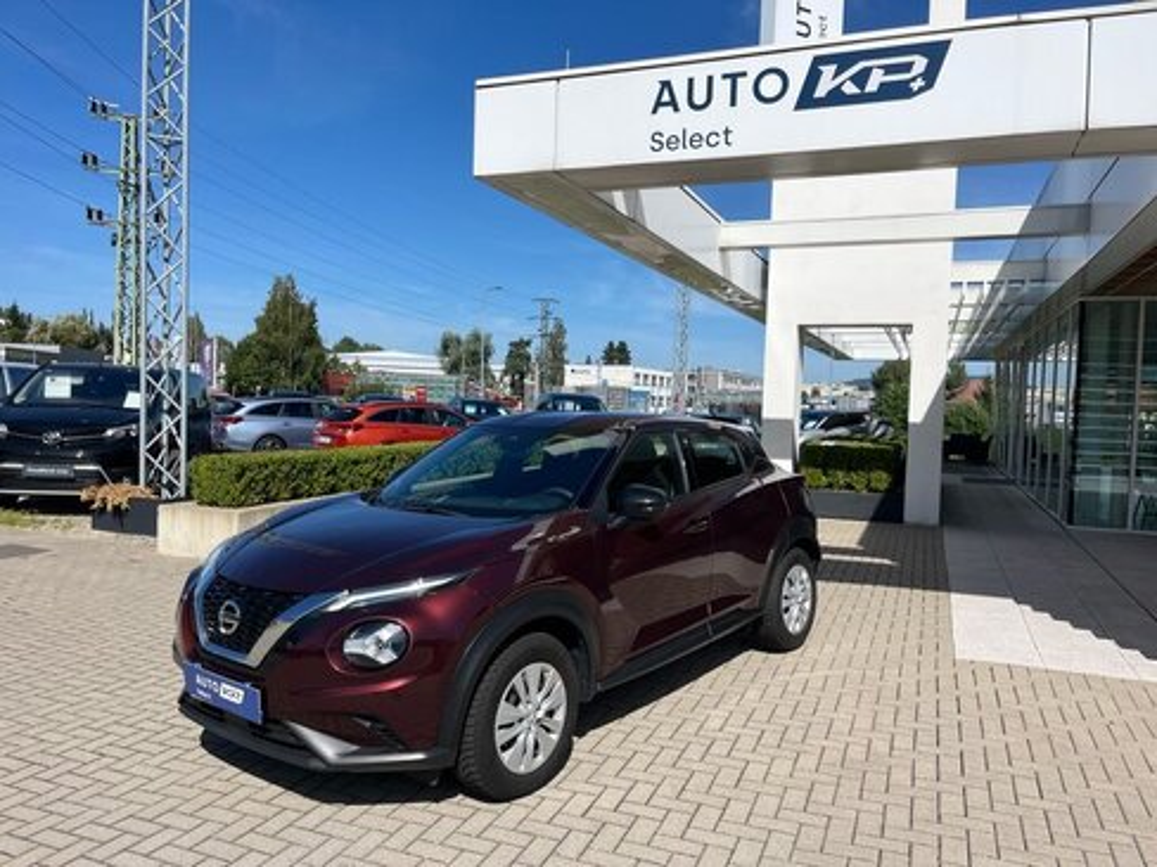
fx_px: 869
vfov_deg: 53.1
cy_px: 434
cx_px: 578
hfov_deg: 67.3
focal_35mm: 26
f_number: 1.6
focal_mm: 5.1
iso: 50
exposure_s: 1/5848
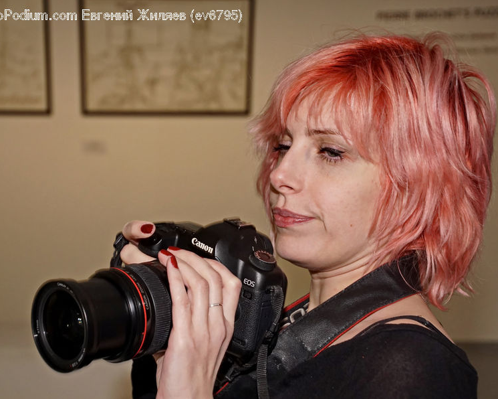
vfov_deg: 18.1
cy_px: 200
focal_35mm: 85
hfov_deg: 22.5
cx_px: 209
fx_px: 1253
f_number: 5
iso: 800
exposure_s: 1/125
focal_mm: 50
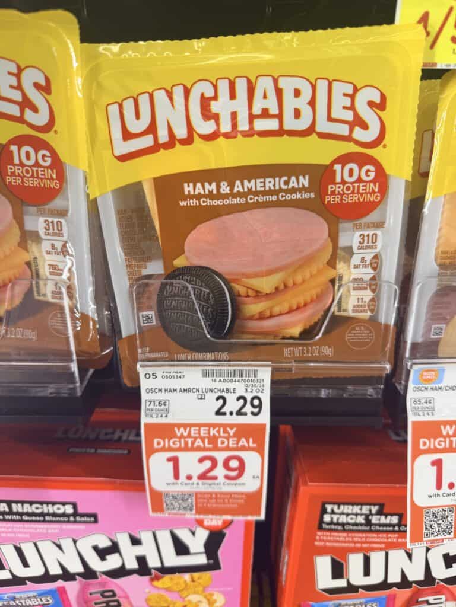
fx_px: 422
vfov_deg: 71.6
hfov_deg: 56.8
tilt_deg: -20.6
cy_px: 304
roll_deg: -0.7
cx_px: 228
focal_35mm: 24
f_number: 1.78
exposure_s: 1/121
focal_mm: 6.76
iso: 80
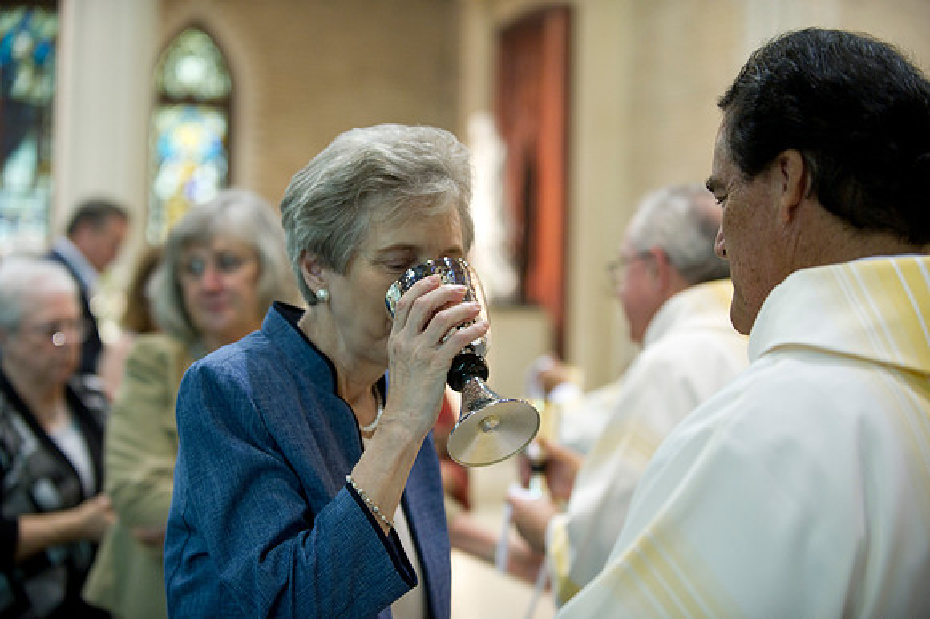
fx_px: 1807
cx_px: 465
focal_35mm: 70
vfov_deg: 19.4
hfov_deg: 28.9
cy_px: 310
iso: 2000
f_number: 2.8
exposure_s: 1/80
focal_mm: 70
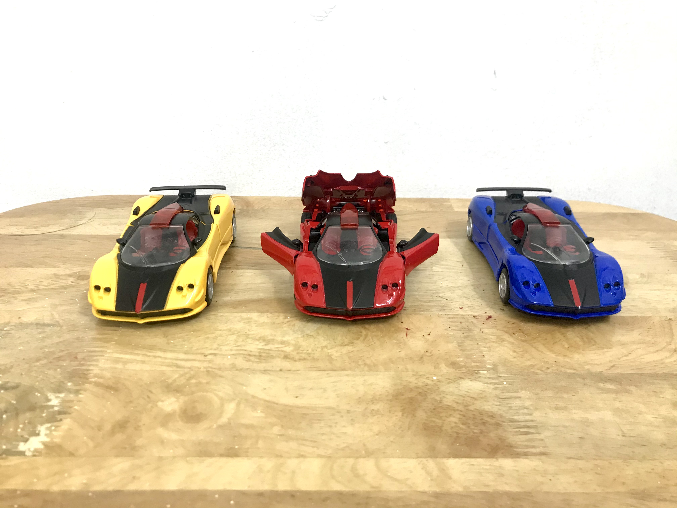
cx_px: 338
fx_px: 548
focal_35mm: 28
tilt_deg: -23.7
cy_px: 254
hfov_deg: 63.4
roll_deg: +0.3
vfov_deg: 49.7
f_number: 1.8
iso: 40
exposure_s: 1/17
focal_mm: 3.99
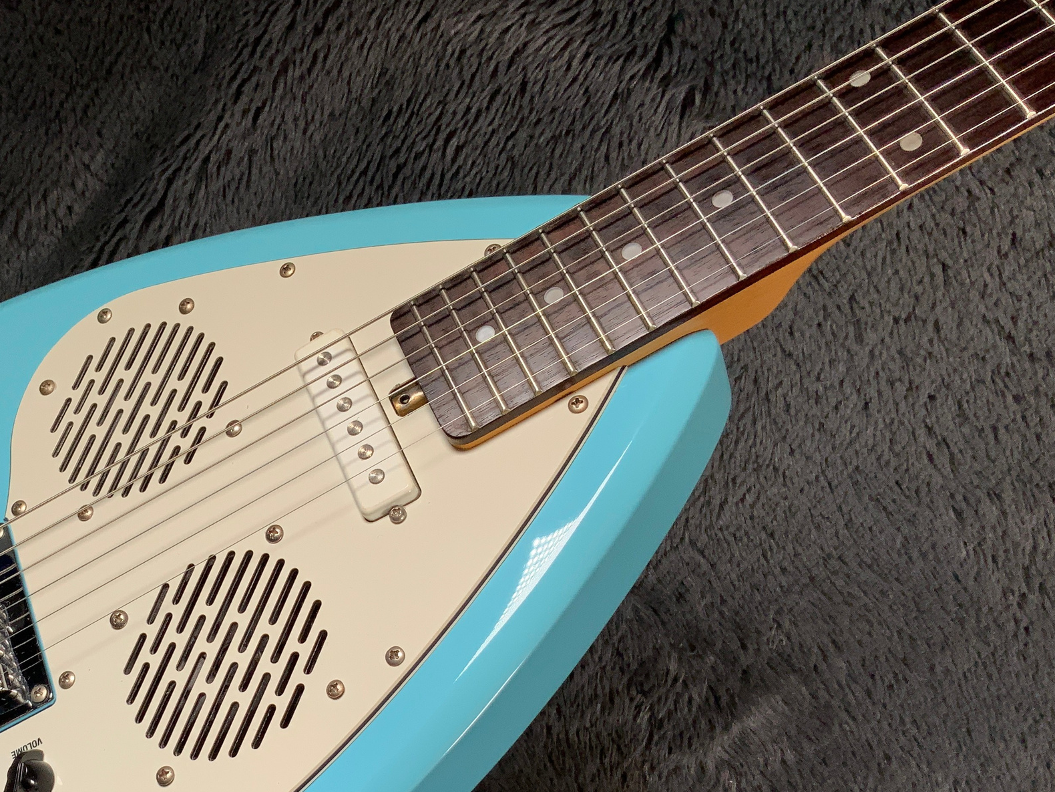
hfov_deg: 39.4
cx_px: 276
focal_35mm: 47
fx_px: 1432
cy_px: 622
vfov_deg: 30.2
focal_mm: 3
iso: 16
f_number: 1.8
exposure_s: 1/335
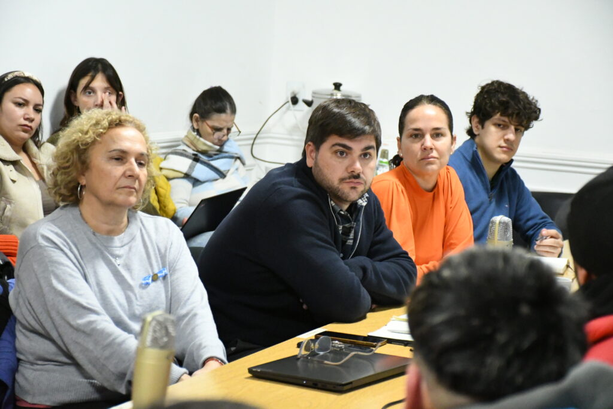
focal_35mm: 105
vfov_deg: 13.0
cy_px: 204
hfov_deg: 19.5
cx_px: 306
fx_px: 1788
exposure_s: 1/125
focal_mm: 70
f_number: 5
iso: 12800
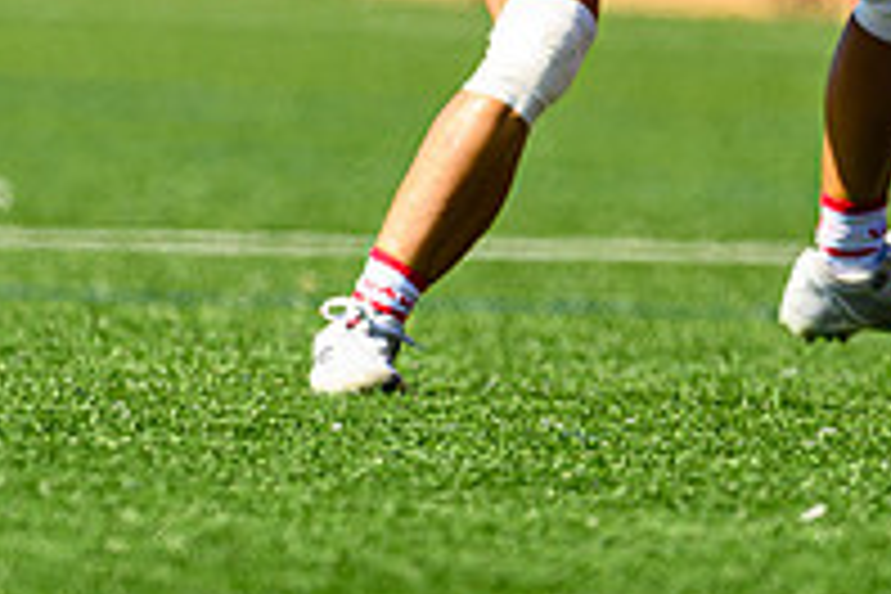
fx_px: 40958
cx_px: 538
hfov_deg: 1.2
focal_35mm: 1655
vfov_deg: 0.8
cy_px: -124
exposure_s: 1/1250
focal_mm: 400
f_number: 3.2
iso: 100
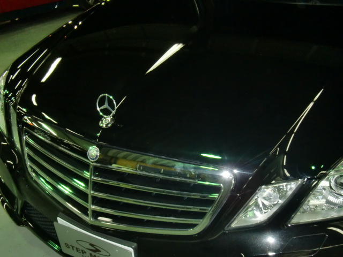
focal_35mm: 38
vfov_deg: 37.7
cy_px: 128
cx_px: 172
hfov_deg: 49.0
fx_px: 377
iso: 200
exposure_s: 1/40
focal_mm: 6.66
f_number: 3.9
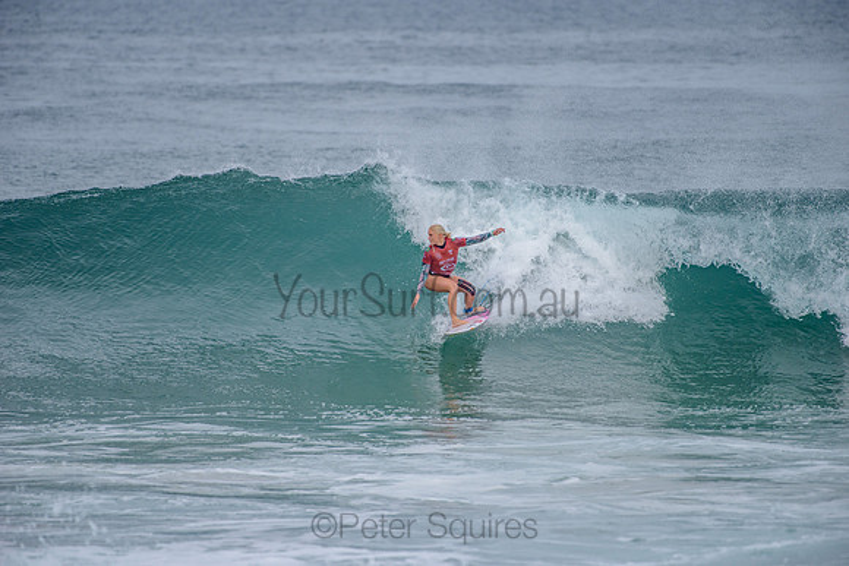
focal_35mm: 500
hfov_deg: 4.1
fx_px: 11794
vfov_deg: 2.8
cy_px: 283
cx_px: 424
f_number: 5.6
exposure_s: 1/2000
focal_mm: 500
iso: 320
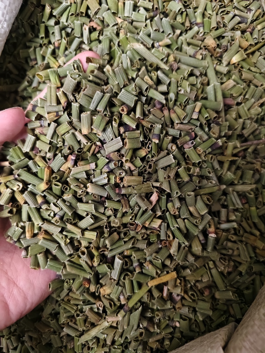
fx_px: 235
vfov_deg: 73.9
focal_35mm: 23
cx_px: 132
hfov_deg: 58.9
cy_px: 176
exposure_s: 1/244
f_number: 1.88
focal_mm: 5.56
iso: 5409
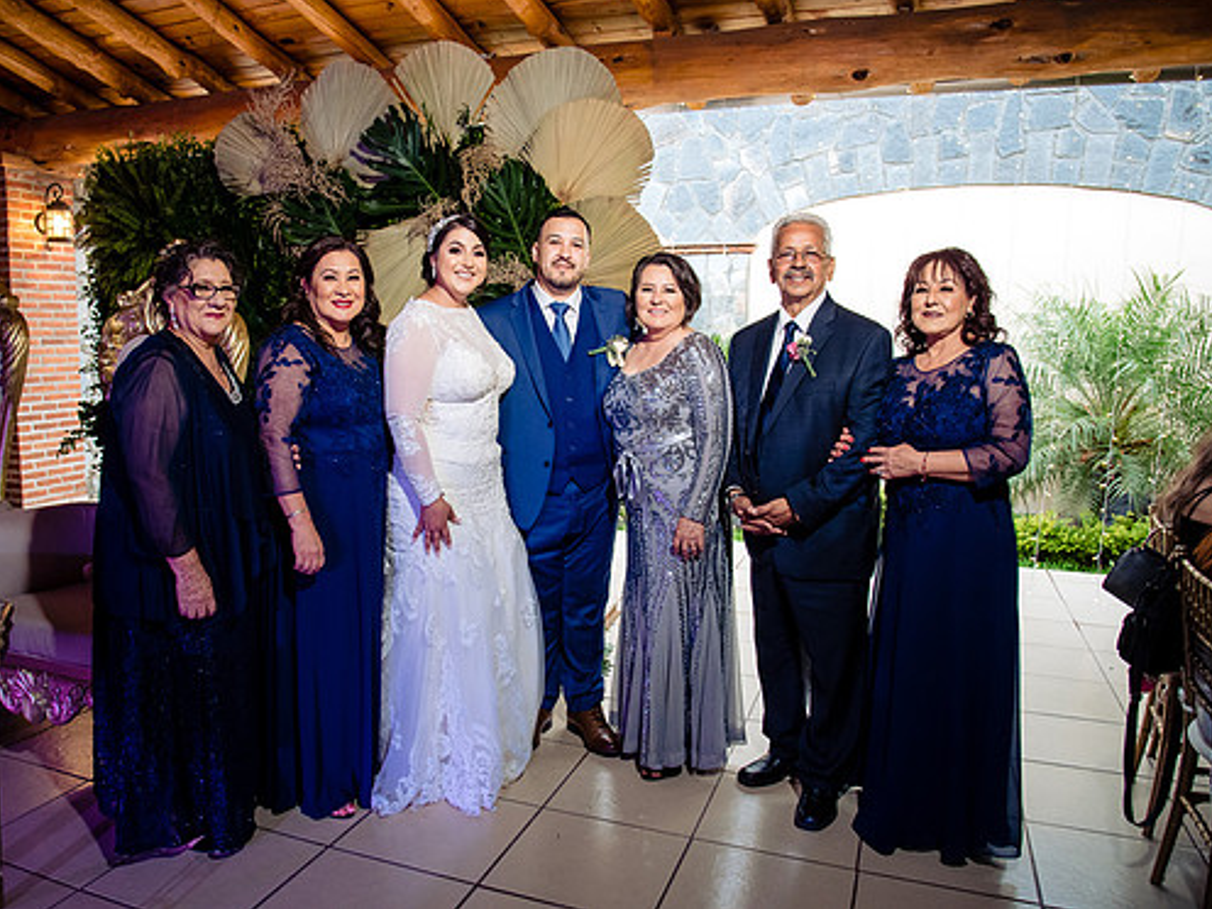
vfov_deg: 51.3
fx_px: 945
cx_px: 530
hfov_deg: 65.1
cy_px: 439
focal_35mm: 27
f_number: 7.1
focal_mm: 24
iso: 2000
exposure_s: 1/100
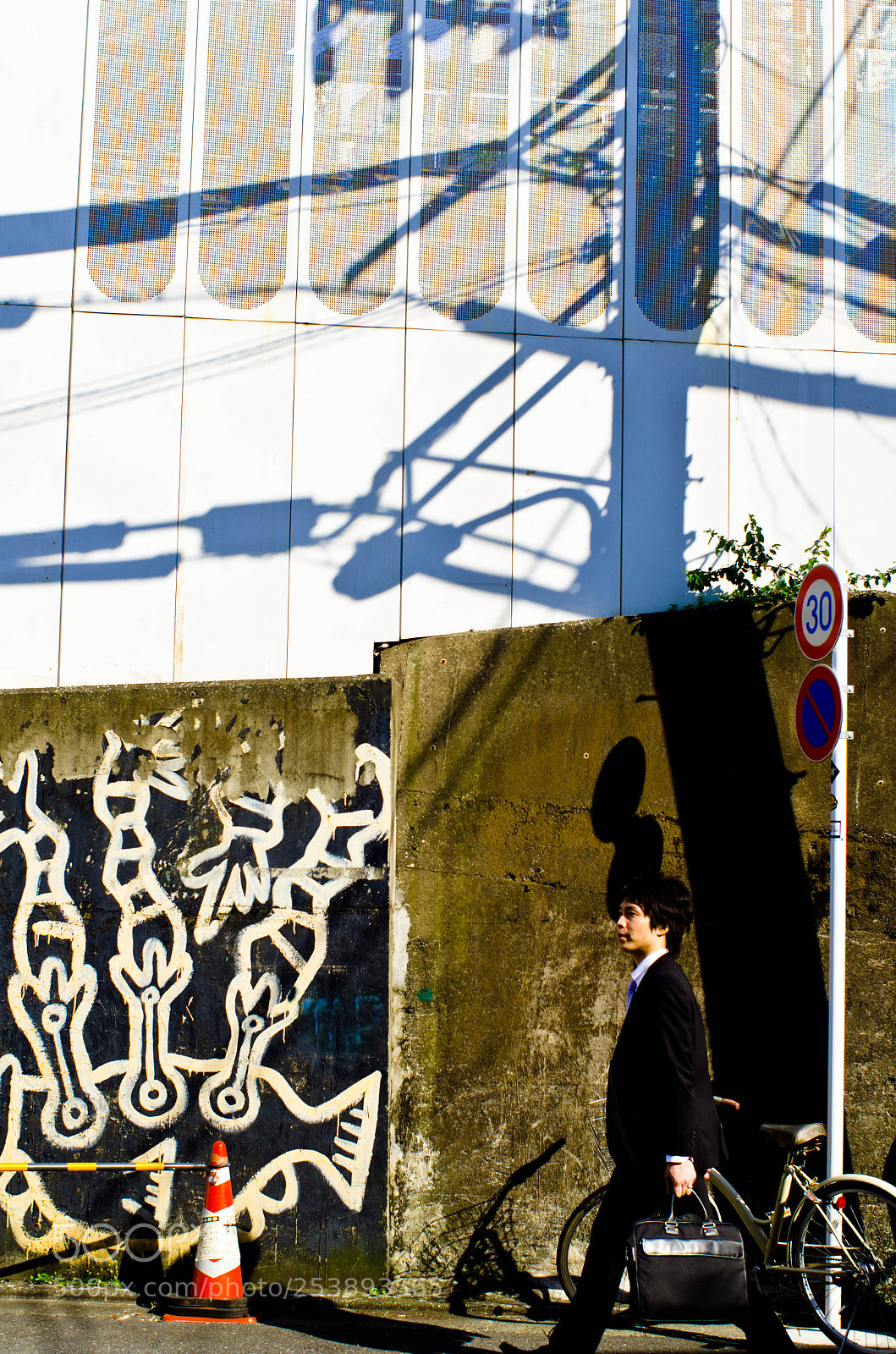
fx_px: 1970
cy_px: 677
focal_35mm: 52
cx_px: 448
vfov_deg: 37.9
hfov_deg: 25.6
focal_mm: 35
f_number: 5.6
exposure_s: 1/400
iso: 100
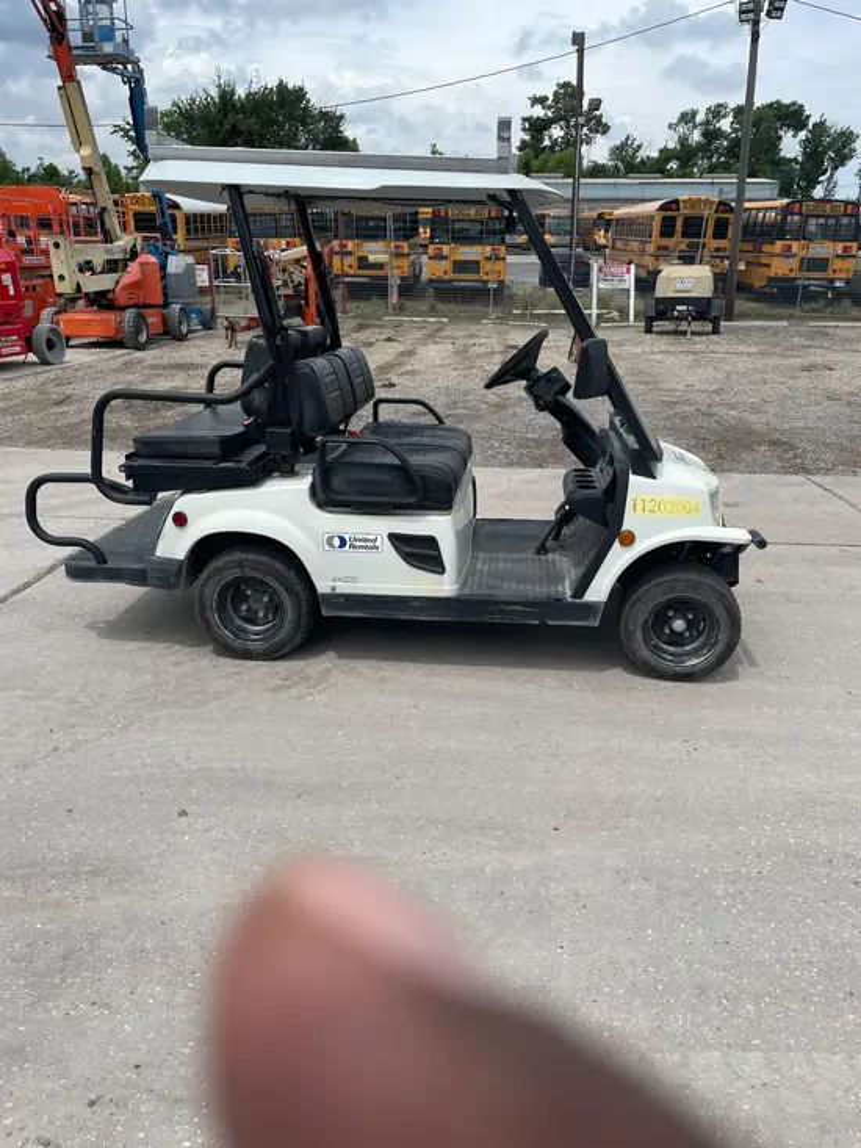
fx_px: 862
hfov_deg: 53.1
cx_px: 430
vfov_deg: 67.3
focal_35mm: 26
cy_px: 574
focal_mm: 4.2
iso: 32
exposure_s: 1/4651
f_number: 1.6
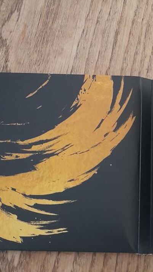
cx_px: 142
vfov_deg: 40.5
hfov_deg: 22.8
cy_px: 121
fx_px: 368
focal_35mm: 51
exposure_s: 1/25
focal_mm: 4.6
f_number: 2
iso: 640
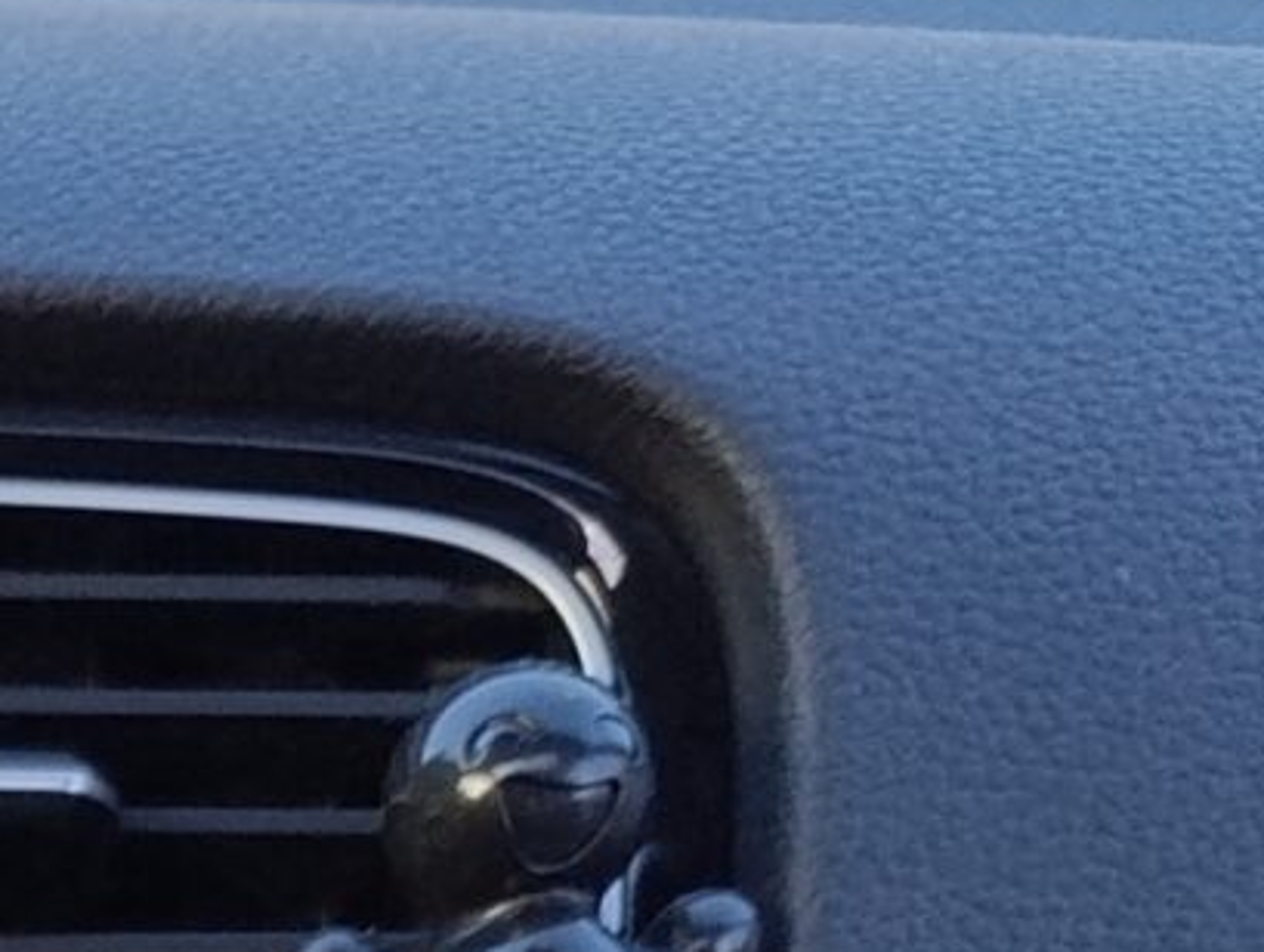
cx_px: -1706
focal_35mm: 144
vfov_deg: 8.6
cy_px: 2884
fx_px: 5266
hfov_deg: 11.5
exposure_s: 1/100
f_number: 1.6
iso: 80
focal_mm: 6.14
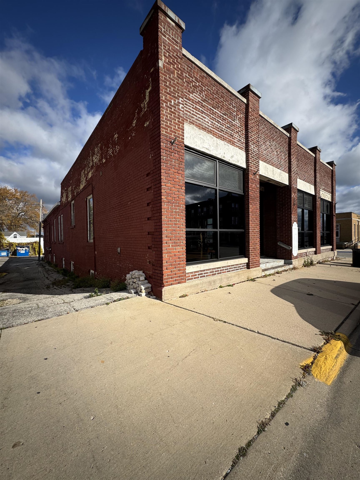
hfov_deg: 85.7
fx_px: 194
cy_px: 240
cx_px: 180
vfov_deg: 102.1
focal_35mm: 14
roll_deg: +0.6
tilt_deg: -3.1
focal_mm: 2.22
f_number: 2.2
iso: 50
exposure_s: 1/2083
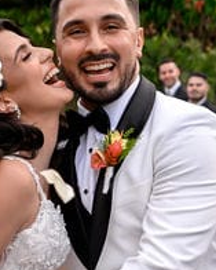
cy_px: 270
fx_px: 1070
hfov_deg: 11.4
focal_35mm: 134
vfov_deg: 14.1
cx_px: -1
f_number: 2.8
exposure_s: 1/400
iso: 200
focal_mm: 24
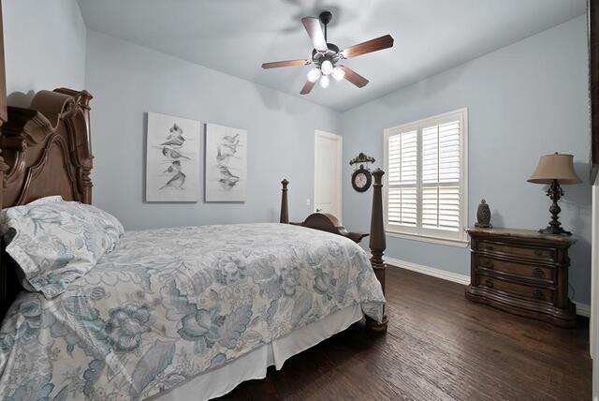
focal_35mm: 12
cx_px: 300
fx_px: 200
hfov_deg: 112.6
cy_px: 200
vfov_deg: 90.1
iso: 640
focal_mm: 12
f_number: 9
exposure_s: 1/2
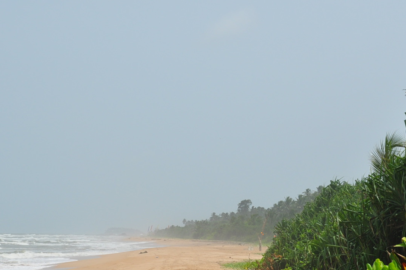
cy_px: 157
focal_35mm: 126
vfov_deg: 10.9
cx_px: 266
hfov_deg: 16.2
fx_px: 1419
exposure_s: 1/500
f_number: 11
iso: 200
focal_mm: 42
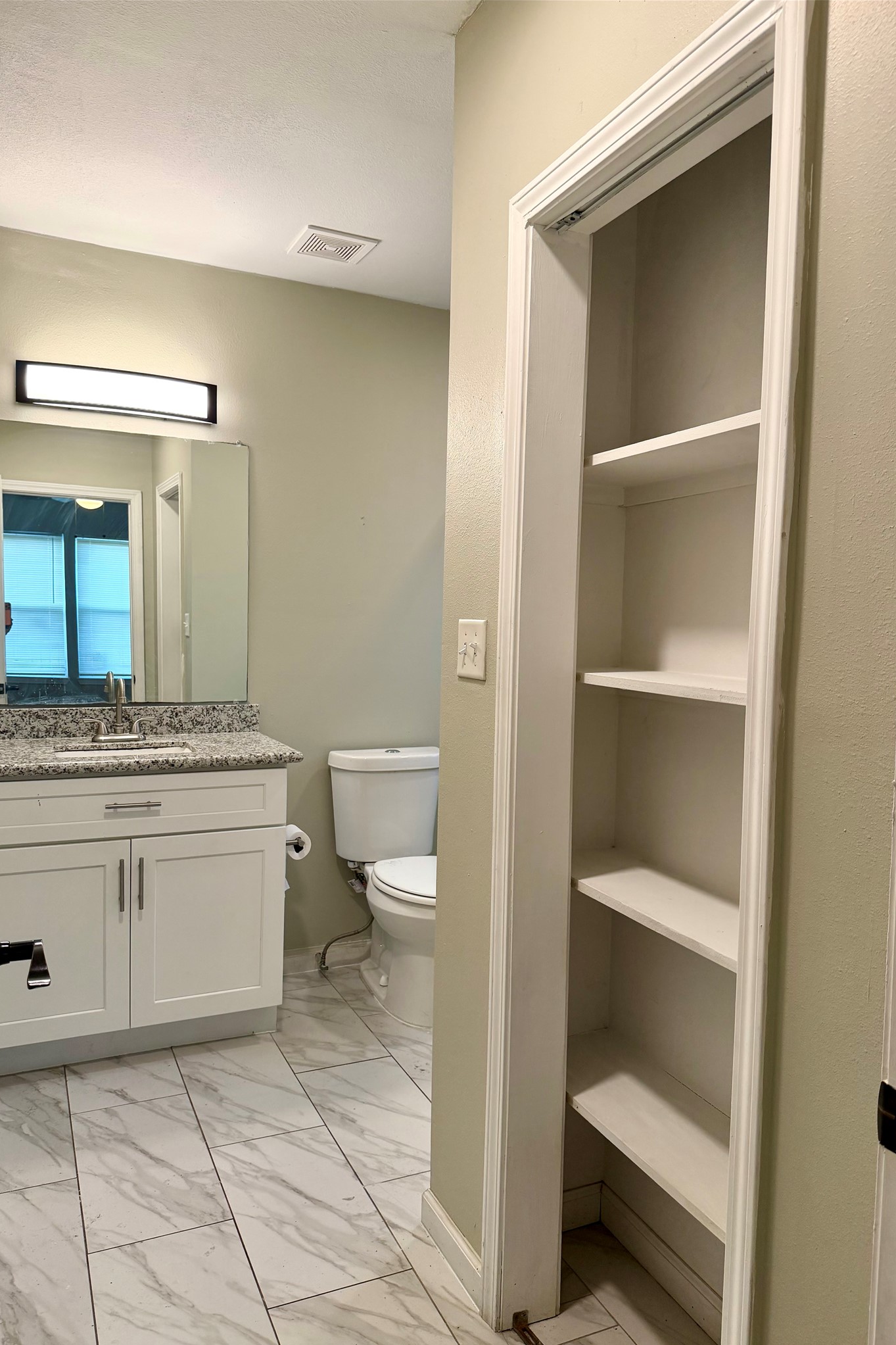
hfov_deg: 51.3
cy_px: 673
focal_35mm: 25
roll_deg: -1.0
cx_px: 458
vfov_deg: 71.5
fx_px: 933
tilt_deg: -2.2
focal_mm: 6.76
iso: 160
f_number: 1.78
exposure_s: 1/141
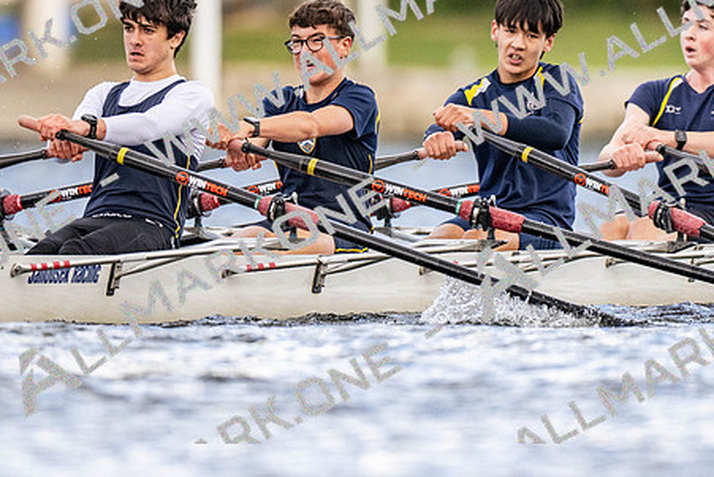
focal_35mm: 1157
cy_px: 172
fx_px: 22953
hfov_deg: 1.8
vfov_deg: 1.2
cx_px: 340
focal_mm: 600
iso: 800
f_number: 4
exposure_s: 1/2500
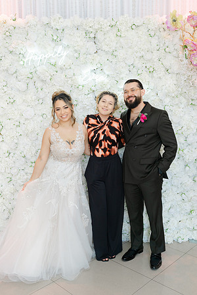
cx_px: 98
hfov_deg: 37.9
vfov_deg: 54.4
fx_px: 287
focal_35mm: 35
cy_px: 148
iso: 400
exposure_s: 1/160
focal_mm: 35
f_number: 4
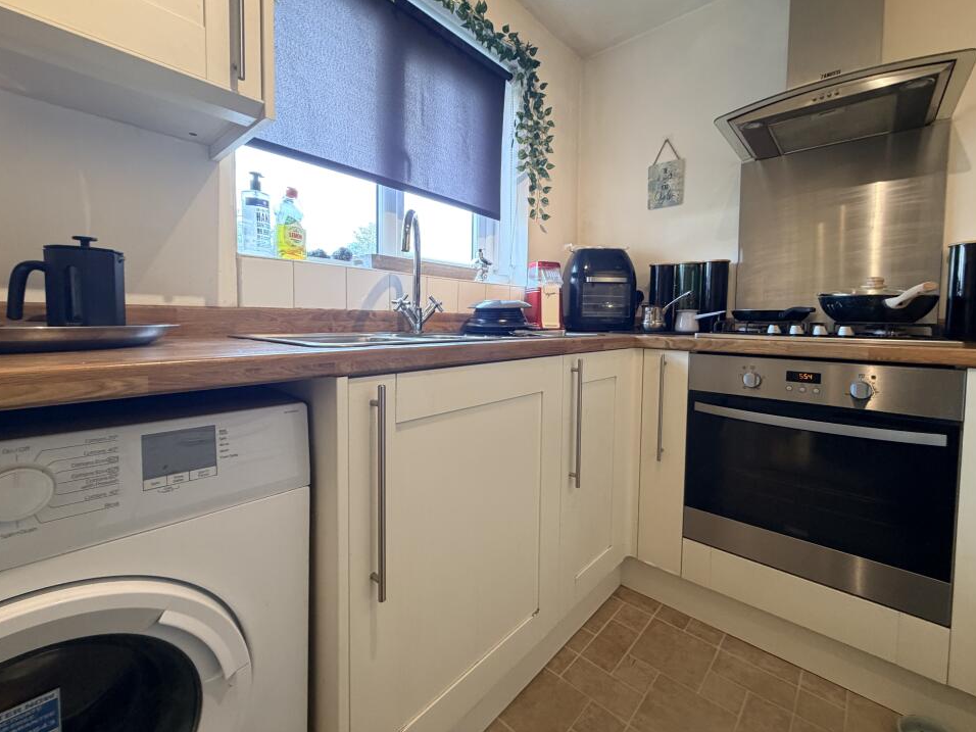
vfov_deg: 81.6
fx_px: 423
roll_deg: -0.4
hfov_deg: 98.1
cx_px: 516
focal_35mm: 15
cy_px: 341
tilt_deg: -2.3
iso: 250
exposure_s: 1/100
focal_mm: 2.22
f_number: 2.2
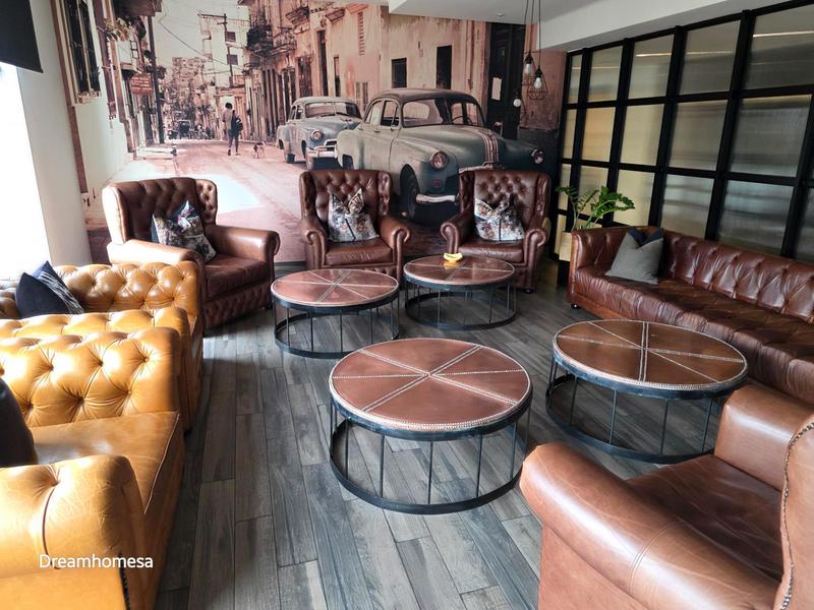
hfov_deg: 73.9
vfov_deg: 58.9
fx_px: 541
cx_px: 407
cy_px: 305
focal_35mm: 23
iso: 400
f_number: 1.7
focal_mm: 6.3
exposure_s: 1/100
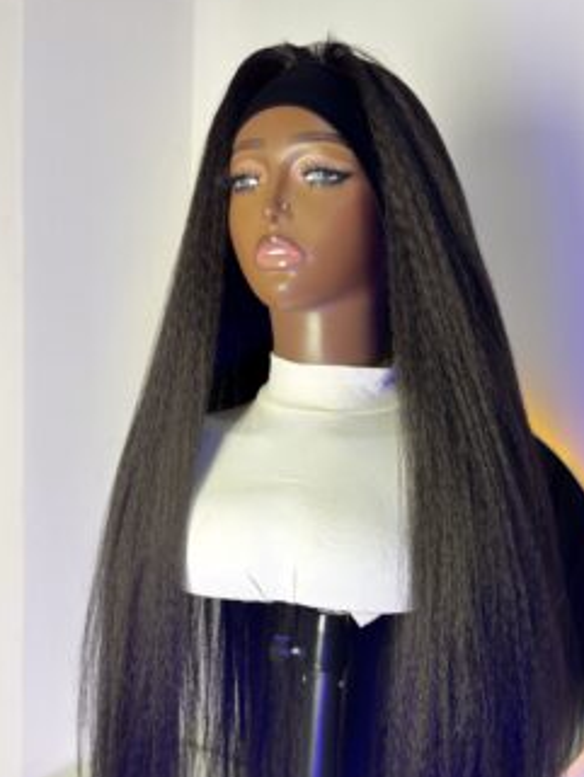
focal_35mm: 34
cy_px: 433
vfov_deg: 53.8
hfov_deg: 41.7
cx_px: 331
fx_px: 764
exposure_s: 1/100
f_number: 1.6
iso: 100
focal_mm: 5.96
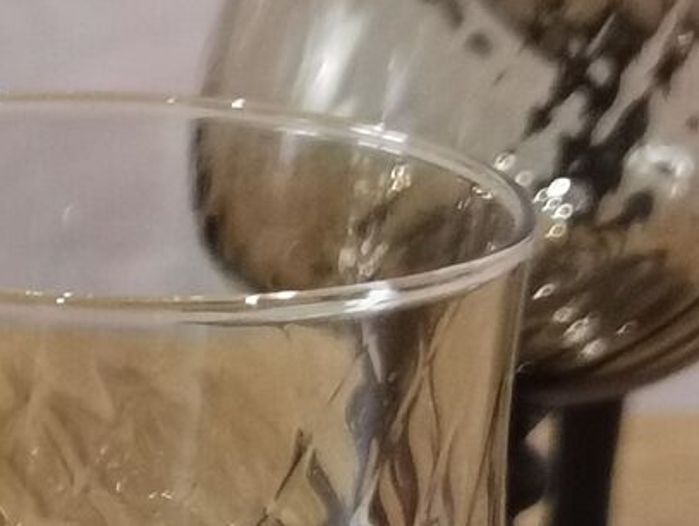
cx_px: -895
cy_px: 1147
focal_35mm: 270
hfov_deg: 7.0
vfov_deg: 5.4
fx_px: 5457
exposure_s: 1/50
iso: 125
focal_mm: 6.71
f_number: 1.9
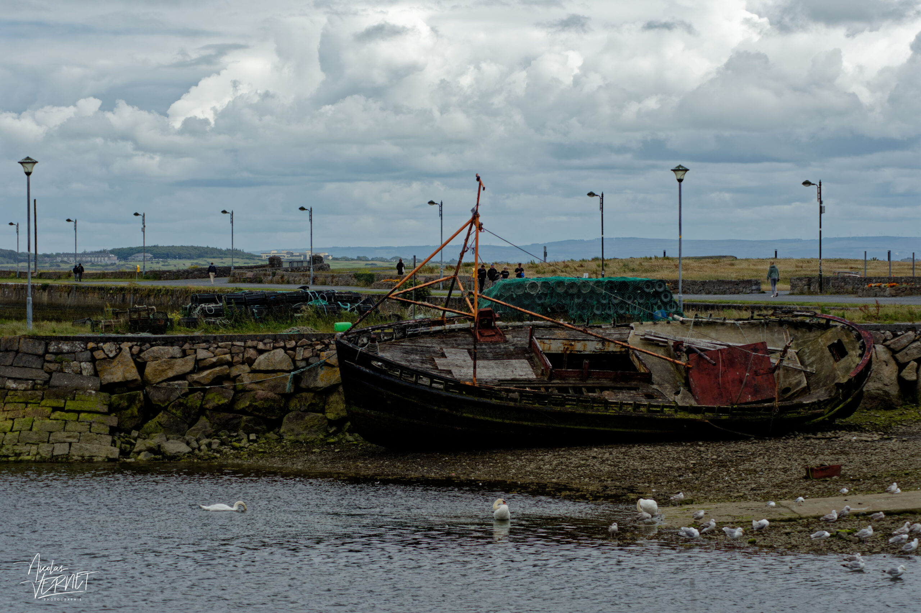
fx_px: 3530
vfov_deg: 9.9
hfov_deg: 14.9
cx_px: 460
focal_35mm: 138
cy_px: 306
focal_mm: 92
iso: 280
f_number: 8
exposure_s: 1/1000
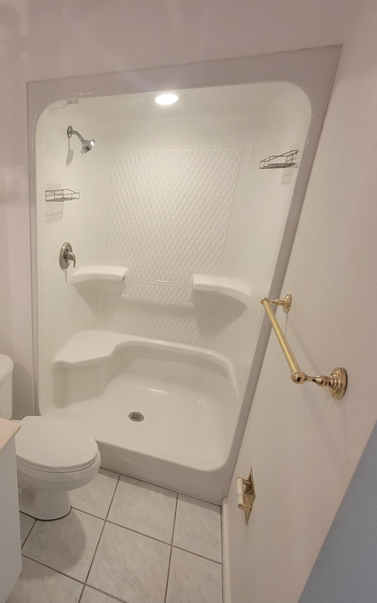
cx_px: 59
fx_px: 312
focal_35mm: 19
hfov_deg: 56.2
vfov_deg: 88.0
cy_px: 310
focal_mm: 2.2
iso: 320
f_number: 2.2
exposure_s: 1/60
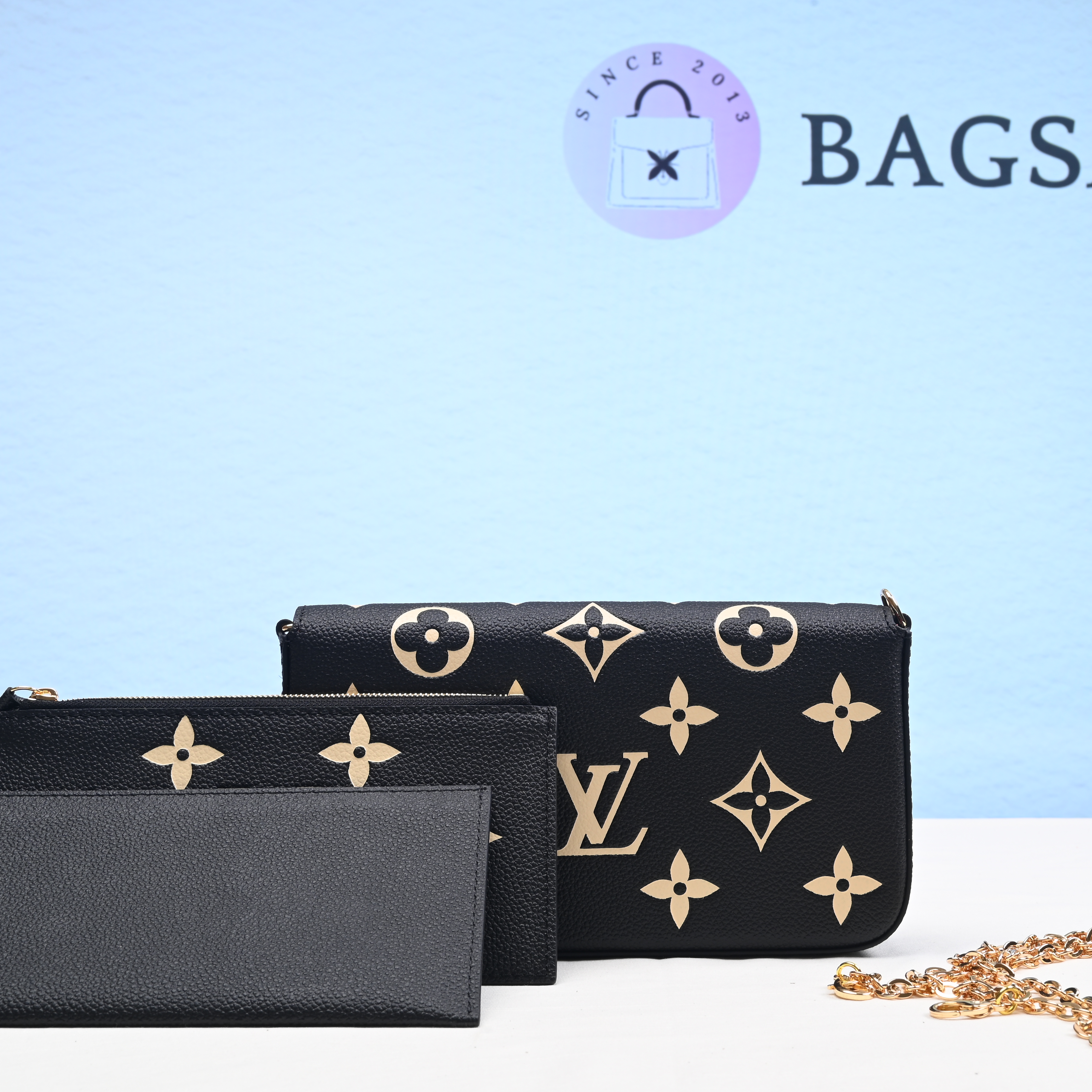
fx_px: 1785
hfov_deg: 34.0
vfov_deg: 34.0
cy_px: 546
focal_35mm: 50
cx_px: 593
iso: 100
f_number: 16
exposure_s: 1/2
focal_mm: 39
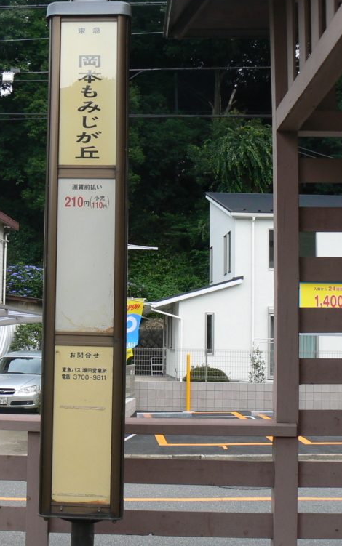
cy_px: 268
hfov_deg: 24.3
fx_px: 775
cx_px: 50
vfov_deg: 38.9
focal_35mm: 52
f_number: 4
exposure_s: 1/125
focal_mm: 6
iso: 80
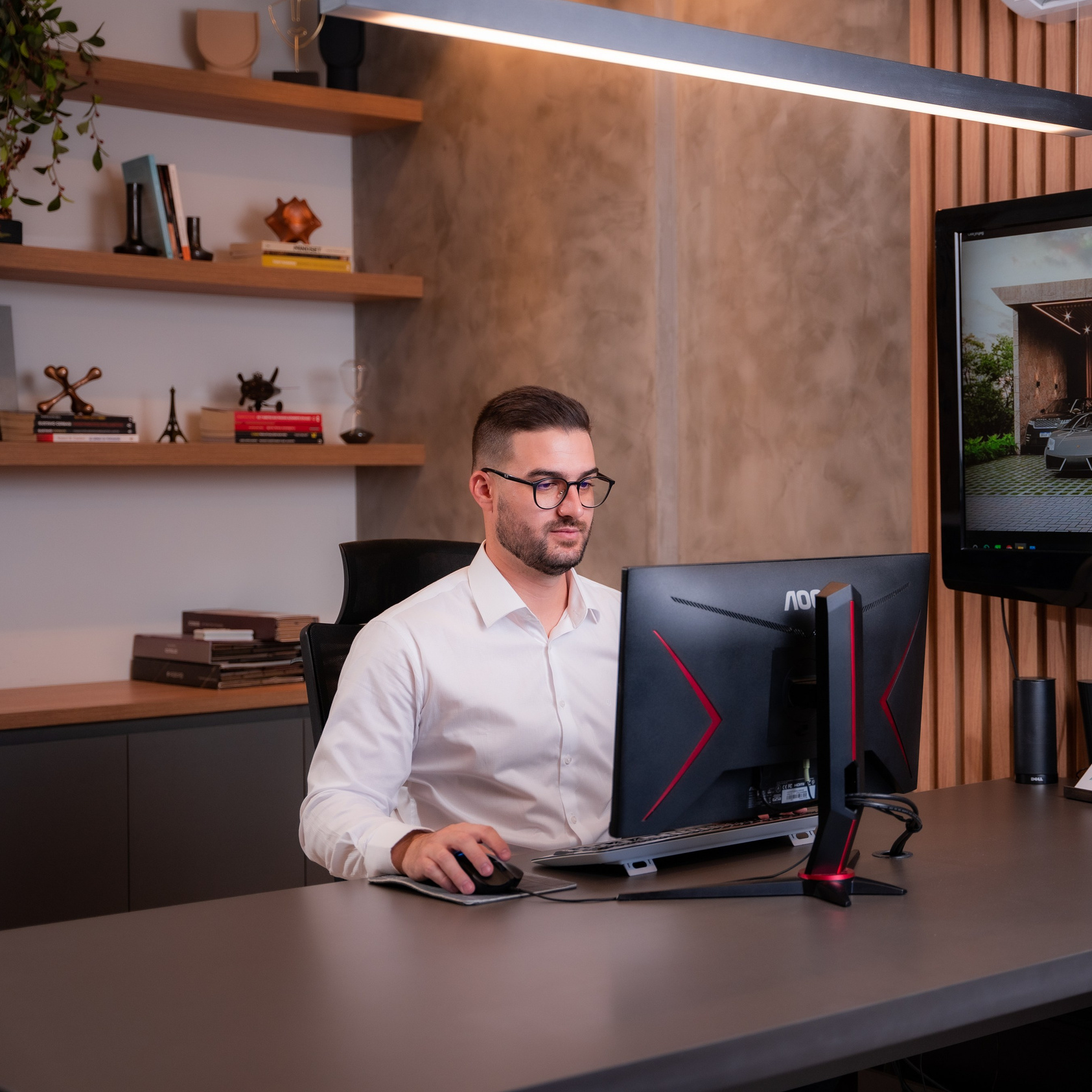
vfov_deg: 29.1
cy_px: 540
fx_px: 2106
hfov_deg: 28.9
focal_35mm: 59
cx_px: 706
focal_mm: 45.7
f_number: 2.8
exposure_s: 1/160
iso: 400
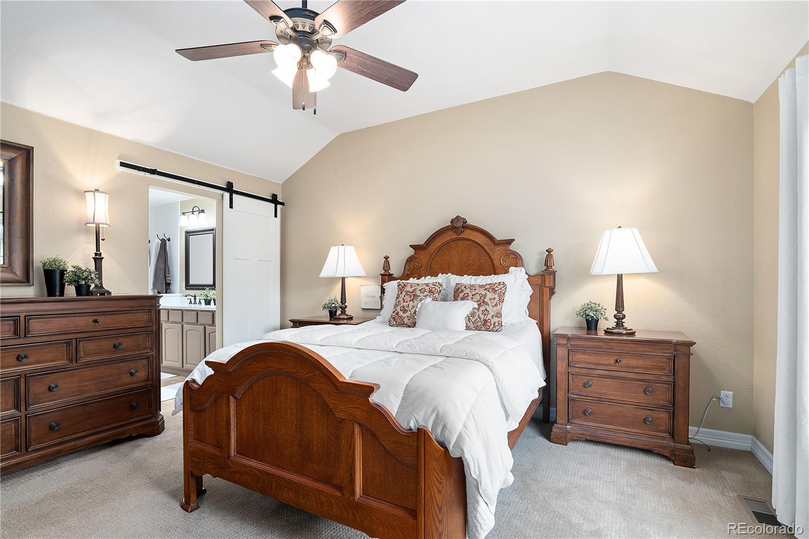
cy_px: 270
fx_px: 359
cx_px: 404
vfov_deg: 73.7
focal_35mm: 16
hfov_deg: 96.7
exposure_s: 1
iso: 640
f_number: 8
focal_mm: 16
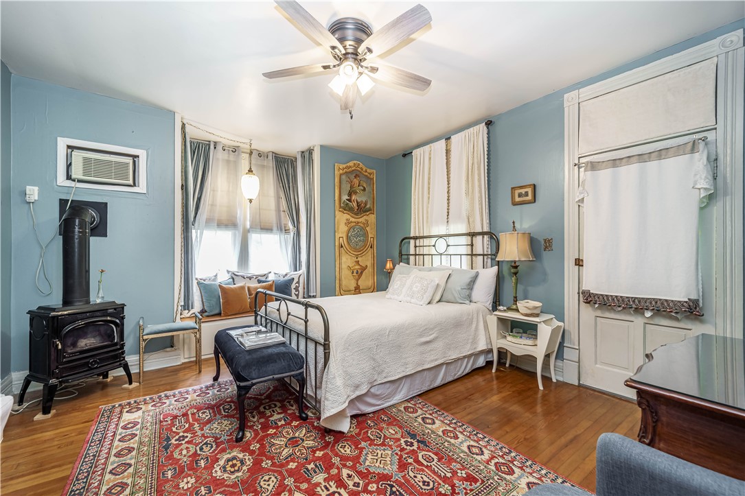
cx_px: 372
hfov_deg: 104.3
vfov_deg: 81.2
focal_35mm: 14
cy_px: 248
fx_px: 290
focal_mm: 14
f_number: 7.1
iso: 200
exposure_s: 1/4
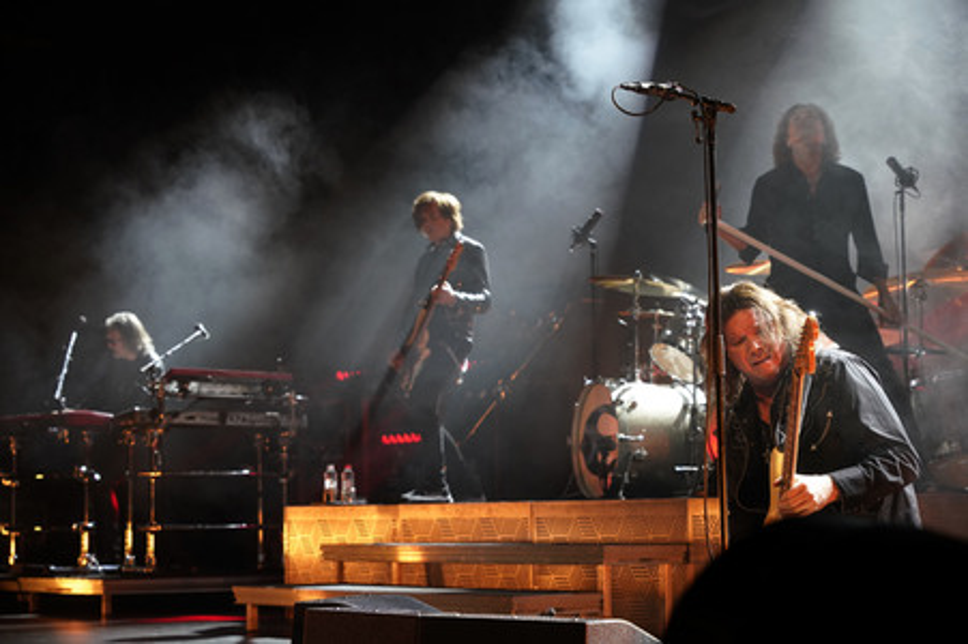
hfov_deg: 29.3
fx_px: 1854
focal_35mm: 69
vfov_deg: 19.7
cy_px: 322
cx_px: 484
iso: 1600
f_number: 5.6
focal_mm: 69
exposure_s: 1/320
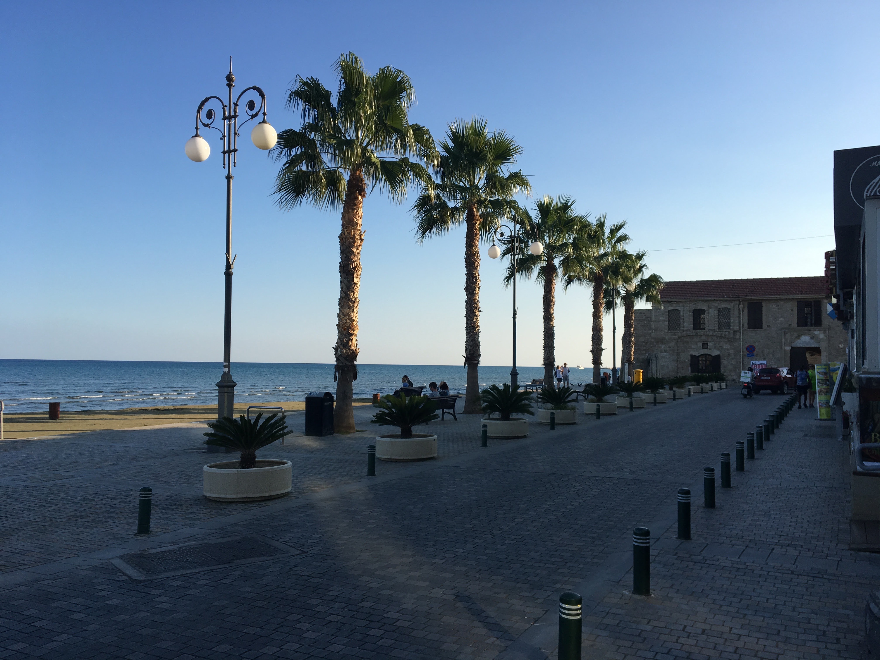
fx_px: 737
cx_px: 440
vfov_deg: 48.2
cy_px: 330
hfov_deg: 61.7
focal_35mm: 29
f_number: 2.2
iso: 25
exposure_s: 1/1202
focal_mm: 4.15
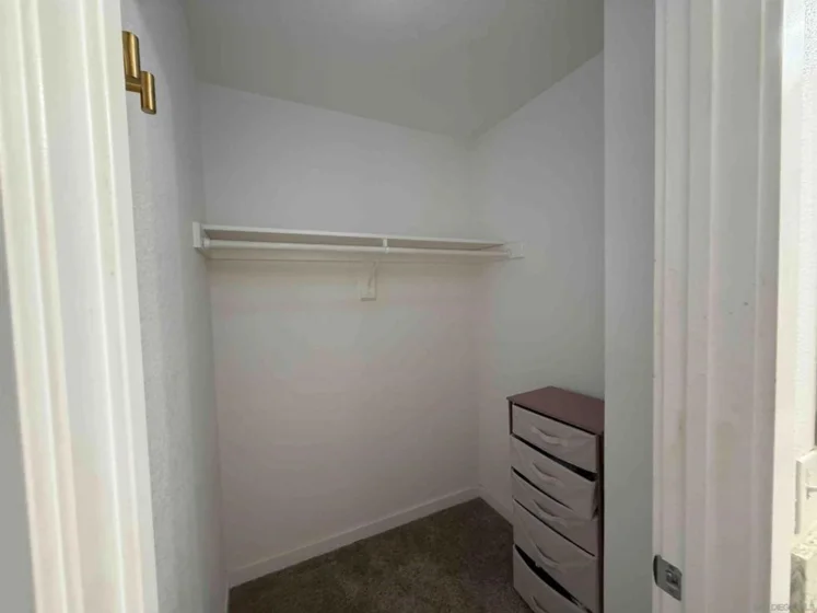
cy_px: 306
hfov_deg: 102.1
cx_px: 408
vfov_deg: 85.7
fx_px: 330
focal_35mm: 14
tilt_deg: -2.8
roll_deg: +1.5
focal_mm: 2.22
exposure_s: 1/60
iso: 400
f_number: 2.2
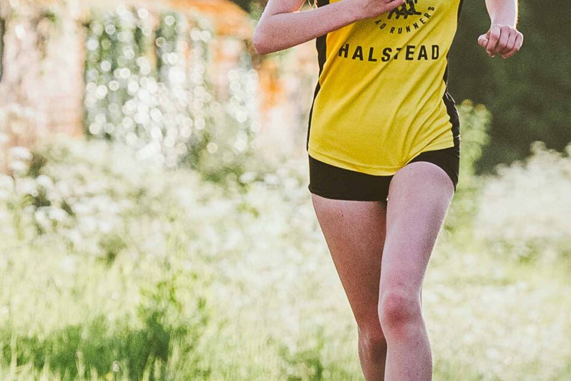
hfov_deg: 3.0
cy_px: 109
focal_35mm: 688
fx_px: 10913
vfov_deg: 2.0
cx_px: -173
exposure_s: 1/1250
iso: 500
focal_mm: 170
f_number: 3.5
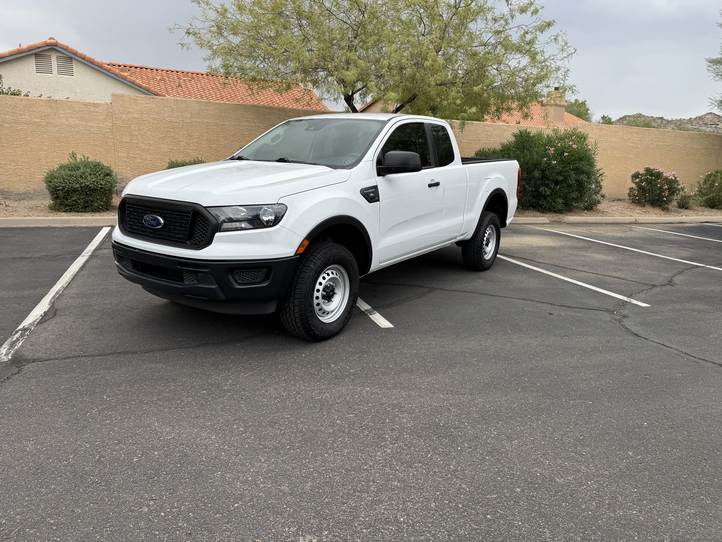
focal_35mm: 24
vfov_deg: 56.8
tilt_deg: -14.2
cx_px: 361
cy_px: 271
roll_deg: -2.6
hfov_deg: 71.6
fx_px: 501
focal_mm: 6.76
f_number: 1.78
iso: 80
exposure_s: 1/1818
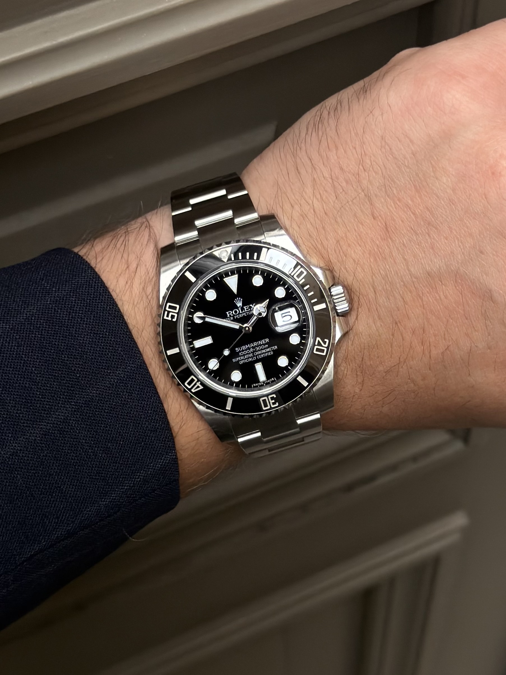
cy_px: 338
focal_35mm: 48
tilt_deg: -61.6
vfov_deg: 39.7
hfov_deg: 30.3
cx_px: 253
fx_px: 935
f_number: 1.78
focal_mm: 6.76
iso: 200
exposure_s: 1/370
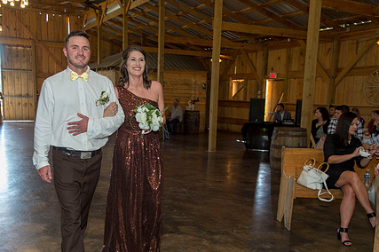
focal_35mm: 38
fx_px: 400
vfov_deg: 34.8
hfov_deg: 50.6
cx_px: 162
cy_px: 161
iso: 1600
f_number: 6.3
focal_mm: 28
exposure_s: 1/125
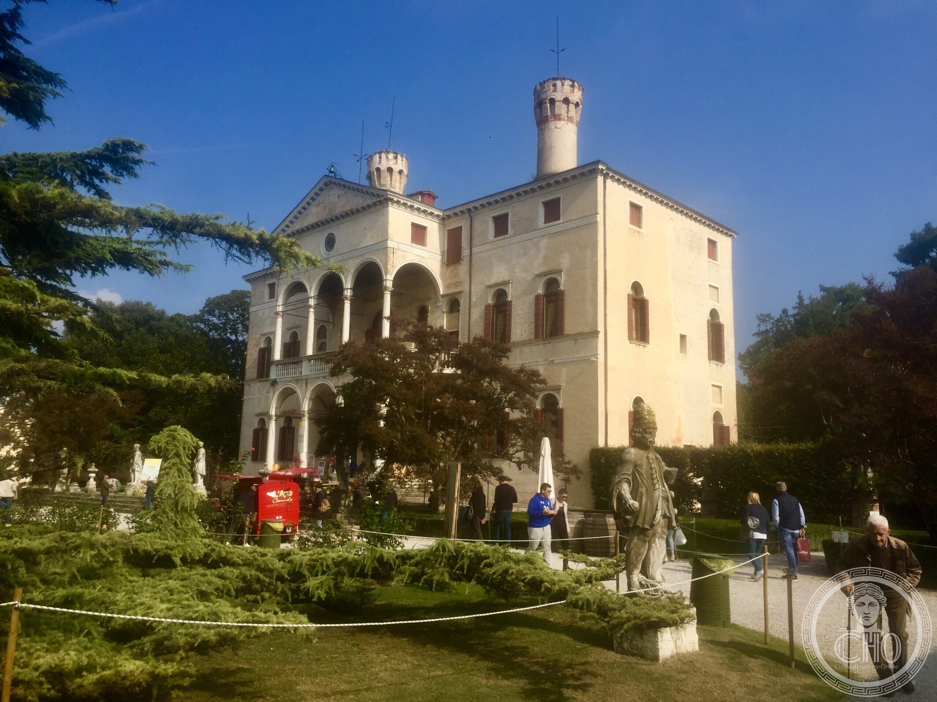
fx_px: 785
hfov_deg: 61.7
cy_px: 351
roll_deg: -2.8
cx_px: 468
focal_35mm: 29
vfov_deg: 48.2
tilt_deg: +10.4
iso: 32
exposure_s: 1/1883
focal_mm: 4.15
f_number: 2.2
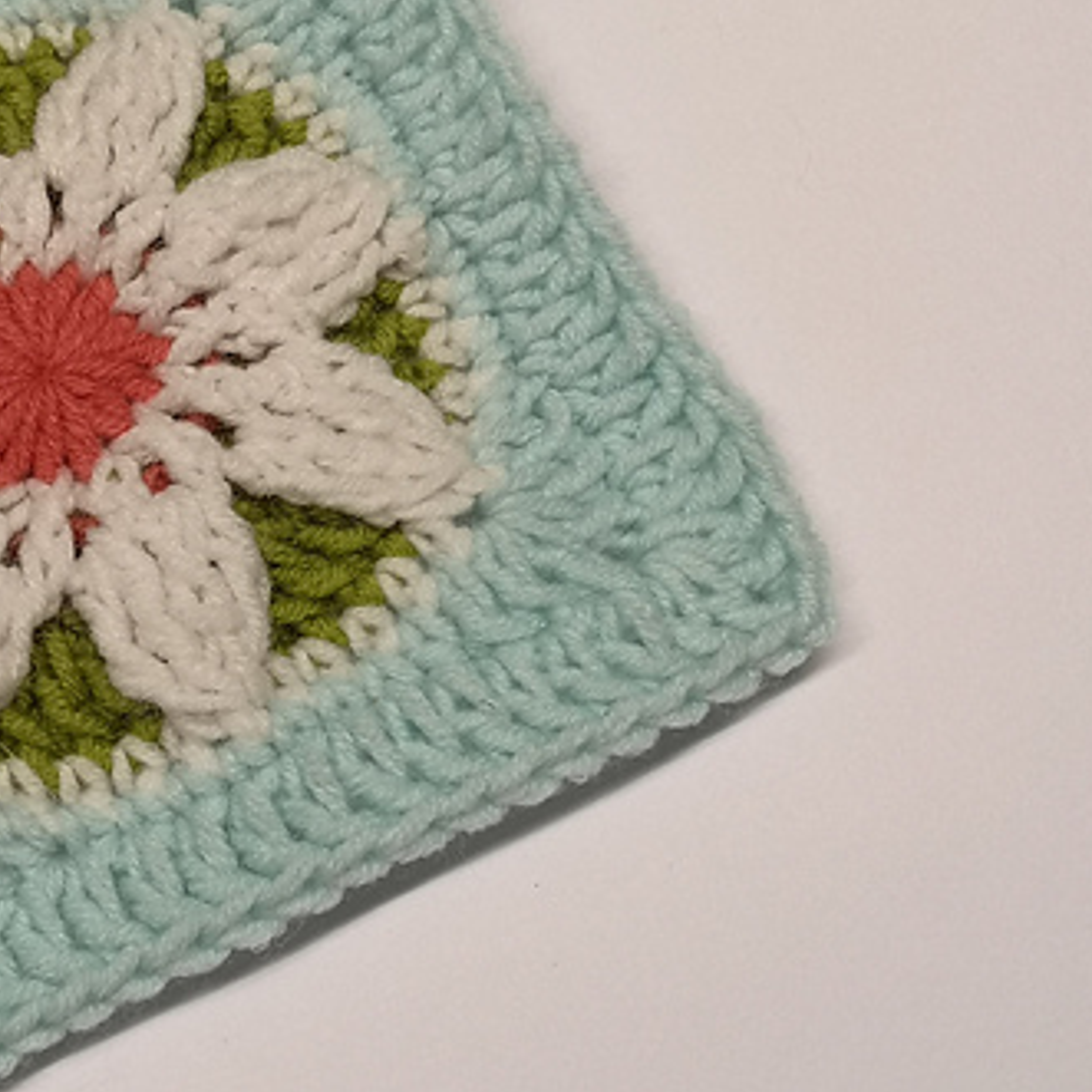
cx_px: 56
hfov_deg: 25.4
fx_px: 2320
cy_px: 462
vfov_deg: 26.5
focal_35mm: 65
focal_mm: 3.95
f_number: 1.8
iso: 64
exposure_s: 1/50
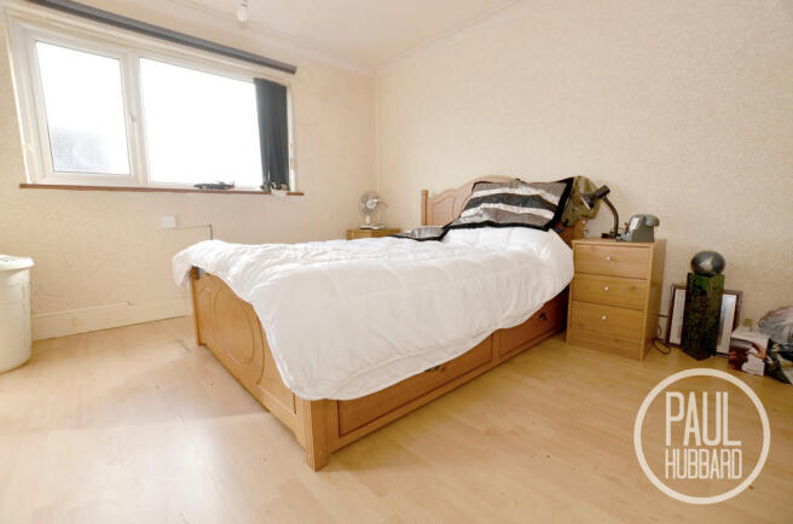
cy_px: 262
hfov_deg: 100.5
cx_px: 396
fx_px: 330
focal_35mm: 15
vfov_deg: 77.0
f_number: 5
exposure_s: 1/100
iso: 200
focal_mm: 10
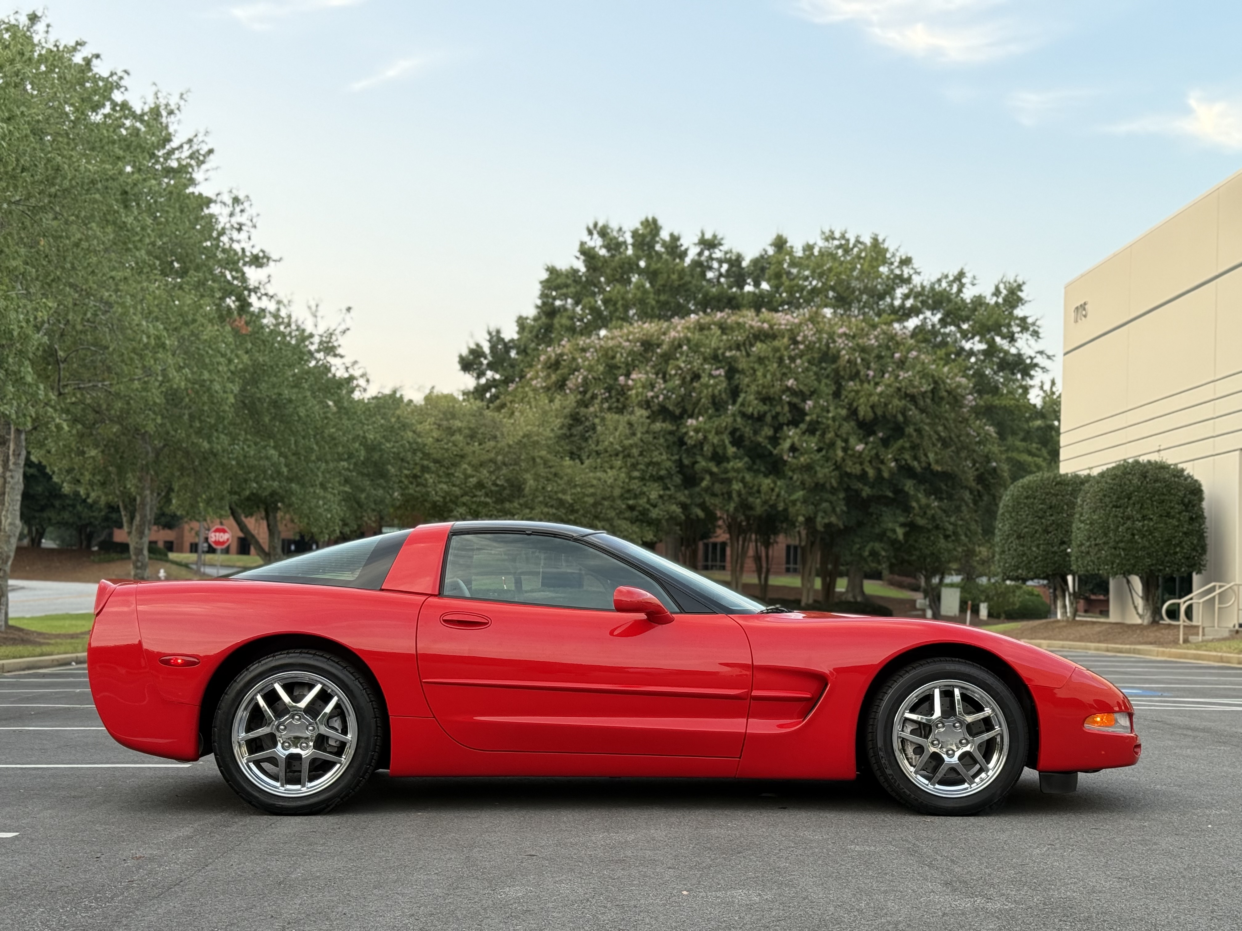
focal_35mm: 48
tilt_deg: +4.4
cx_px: 621
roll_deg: -1.7
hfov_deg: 39.7
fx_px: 1722
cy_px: 466
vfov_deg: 30.3
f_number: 1.78
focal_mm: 6.76
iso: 200
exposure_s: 1/134
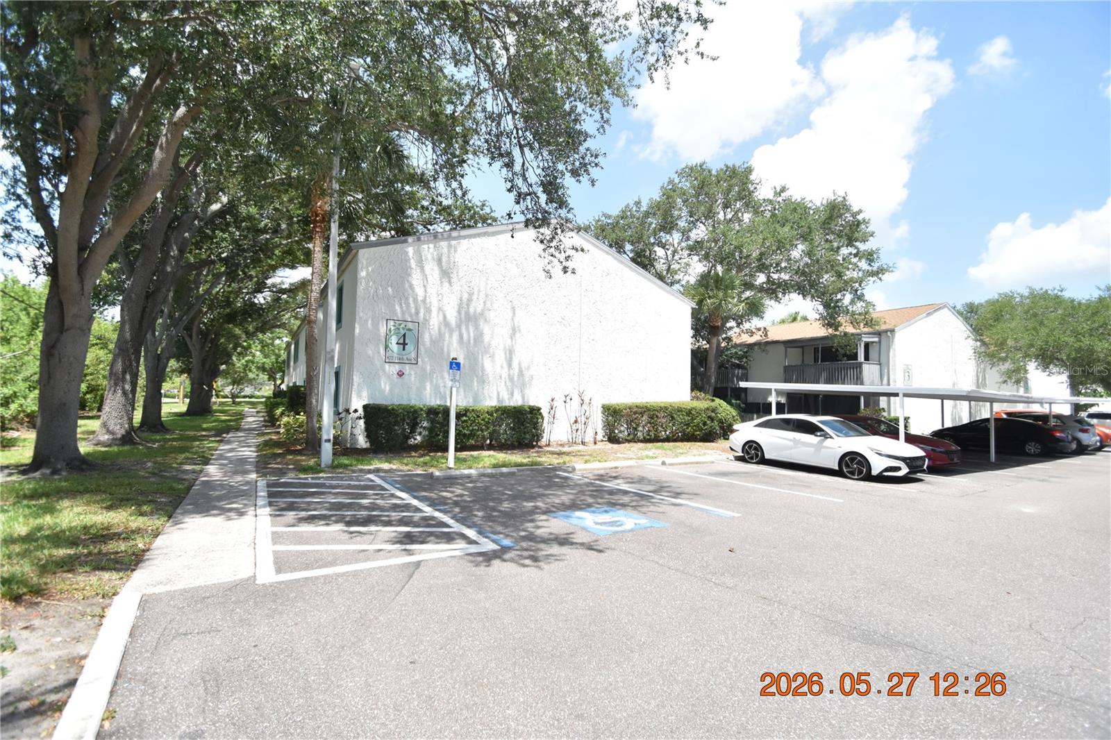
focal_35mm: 15
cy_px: 370
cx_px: 556
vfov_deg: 77.3
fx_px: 463
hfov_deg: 100.4
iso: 800
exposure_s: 1/4000
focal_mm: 10
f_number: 3.5
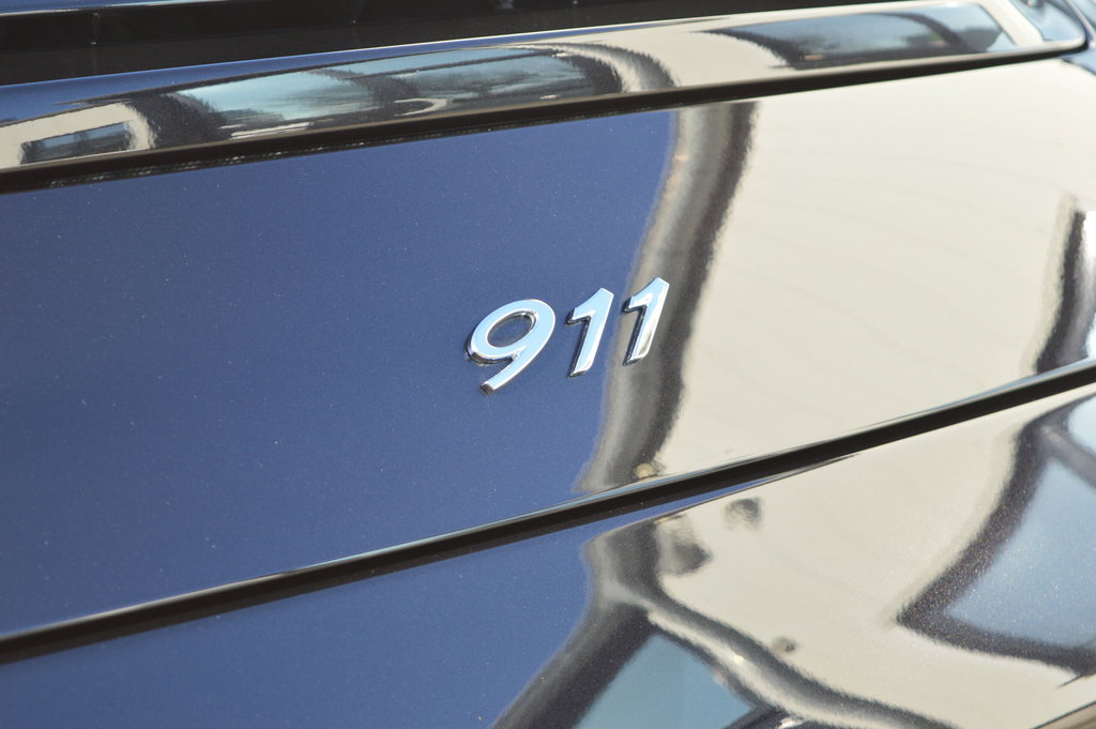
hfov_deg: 24.6
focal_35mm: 82
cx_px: 548
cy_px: 364
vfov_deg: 16.5
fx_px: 2510
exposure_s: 1/125
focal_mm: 55
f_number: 5.6
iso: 250
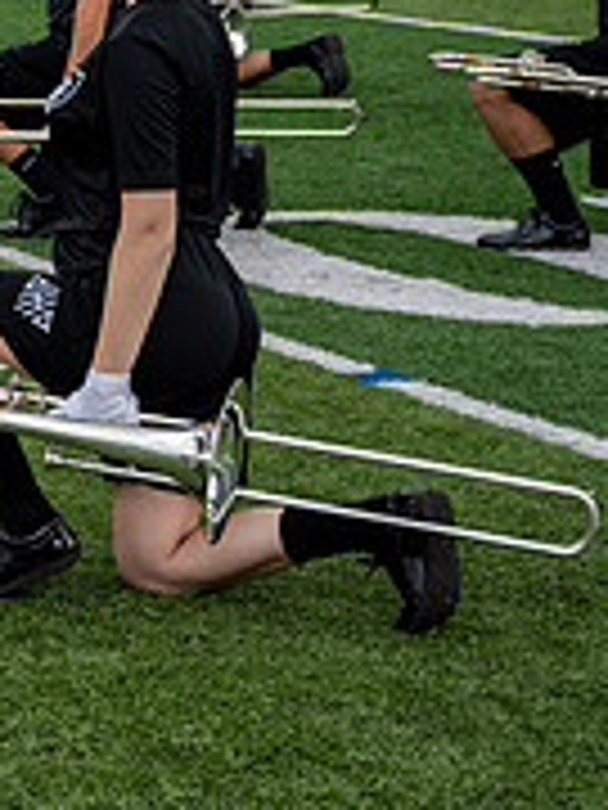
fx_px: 3044
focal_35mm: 130
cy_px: 196
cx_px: -653
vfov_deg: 15.1
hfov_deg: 10.4
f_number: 4
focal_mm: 42
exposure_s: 1/800
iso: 250
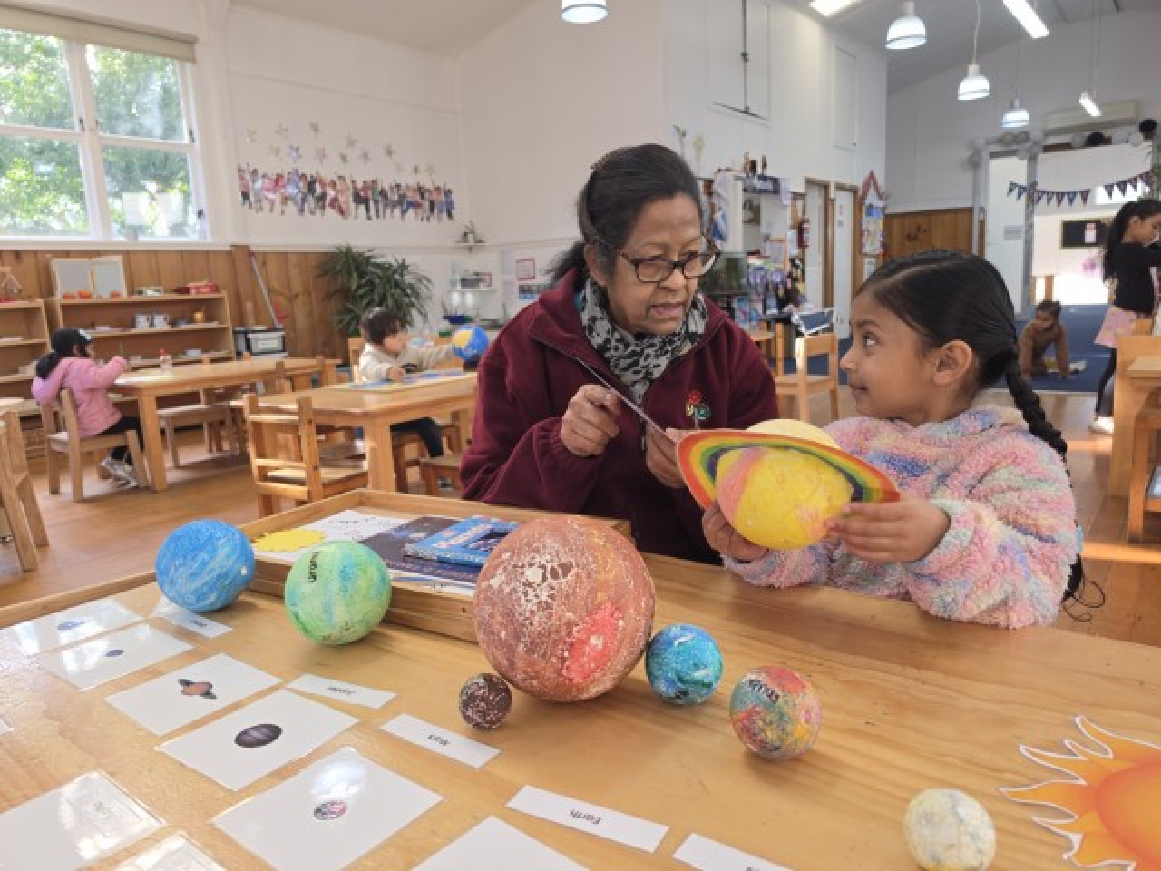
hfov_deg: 73.9
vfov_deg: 58.9
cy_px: 436
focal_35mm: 23
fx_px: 771
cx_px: 580
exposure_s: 1/100
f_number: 1.4
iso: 32
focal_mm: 6.5
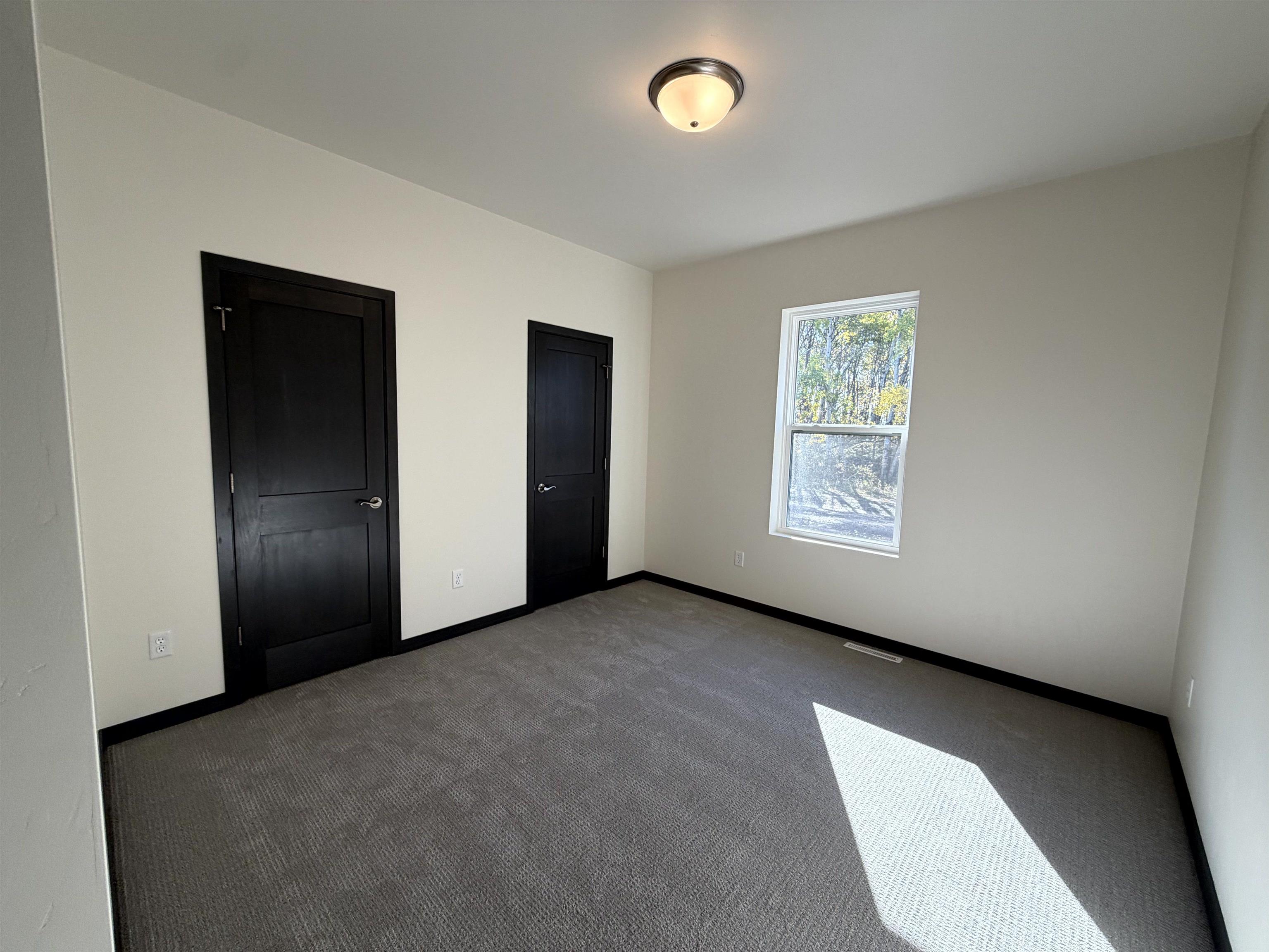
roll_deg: -1.9
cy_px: 476
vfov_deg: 85.7
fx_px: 513
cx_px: 634
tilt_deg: -6.3
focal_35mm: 14
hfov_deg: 102.1
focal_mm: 2.22
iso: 64
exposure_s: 1/120
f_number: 2.2
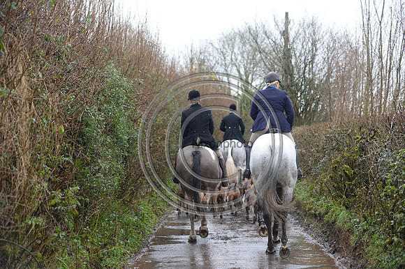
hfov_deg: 26.0
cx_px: 202
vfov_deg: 17.5
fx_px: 877
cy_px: 134
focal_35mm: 78
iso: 1600
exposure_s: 1/800
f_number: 3.2
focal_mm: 78
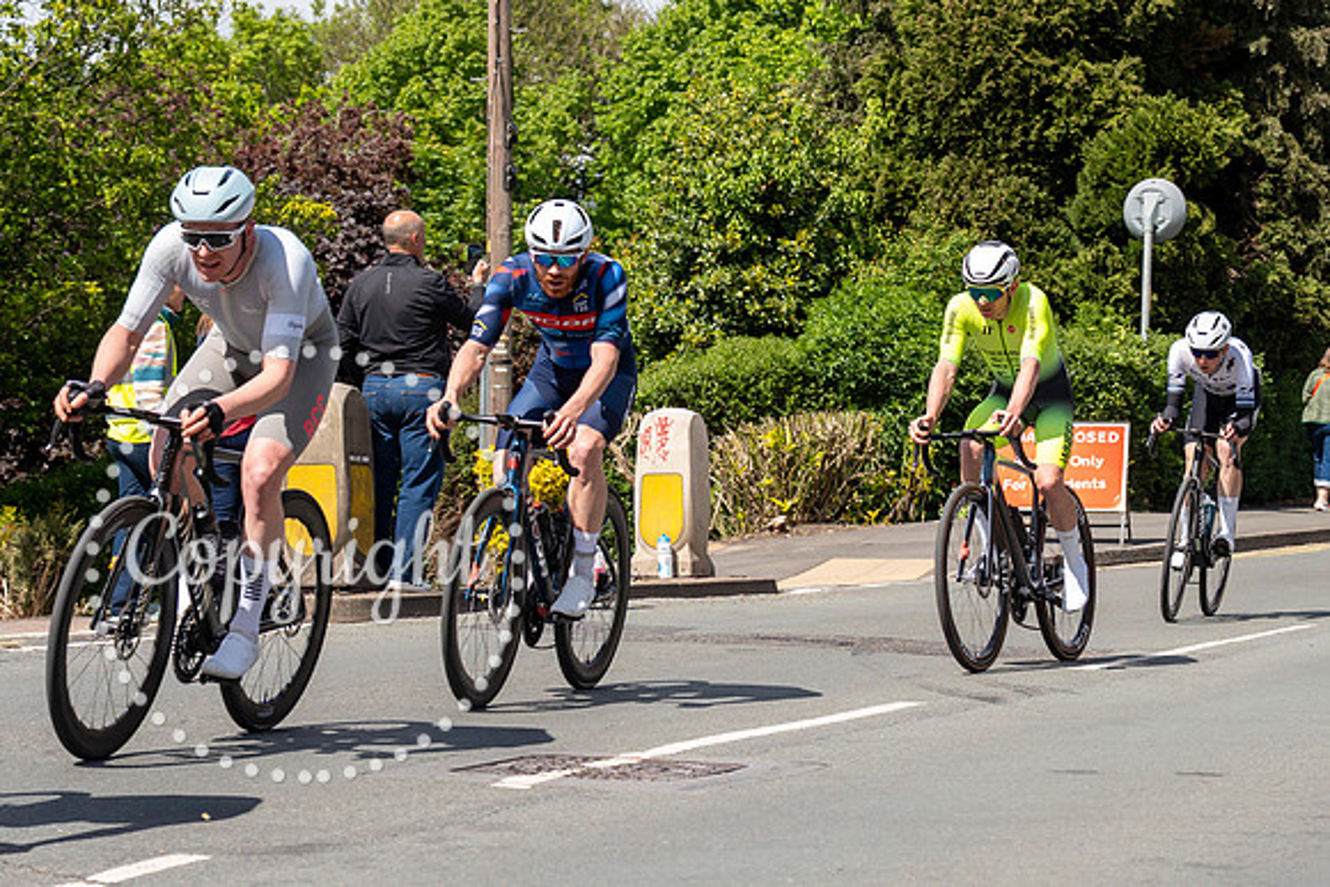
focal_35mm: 110
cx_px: 1027
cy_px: 416
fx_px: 4081
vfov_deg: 12.4
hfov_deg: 18.4
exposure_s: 1/1000
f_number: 5.6
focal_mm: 70
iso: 250
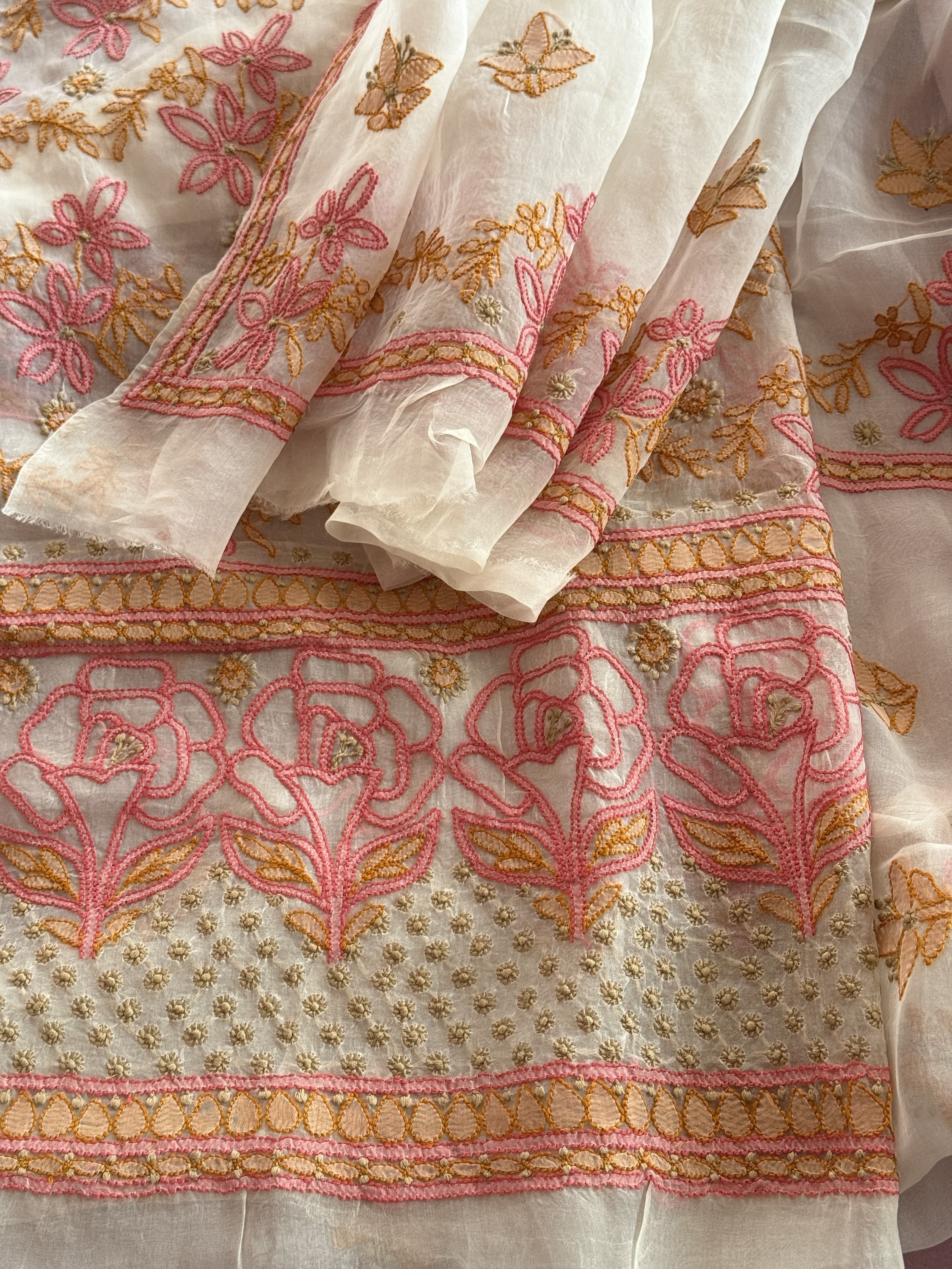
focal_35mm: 48
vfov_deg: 39.7
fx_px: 1760
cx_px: 476
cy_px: 634
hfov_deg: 30.3
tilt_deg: -65.3
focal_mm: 6.76
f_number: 1.78
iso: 250
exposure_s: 1/60
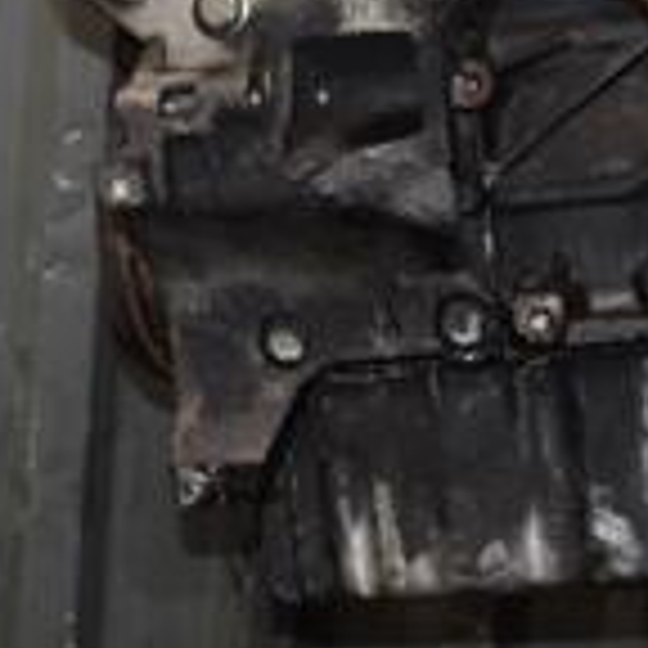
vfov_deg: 14.5
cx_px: 567
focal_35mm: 117
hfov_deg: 14.8
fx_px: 2478
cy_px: -72
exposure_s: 1/60
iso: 800
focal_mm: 22
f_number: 5
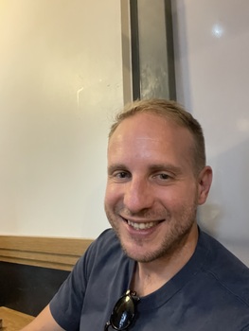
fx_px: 287
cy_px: 166
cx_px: 124
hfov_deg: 46.8
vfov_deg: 59.9
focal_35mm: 30
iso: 1250
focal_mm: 2.71
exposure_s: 1/17
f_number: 2.2
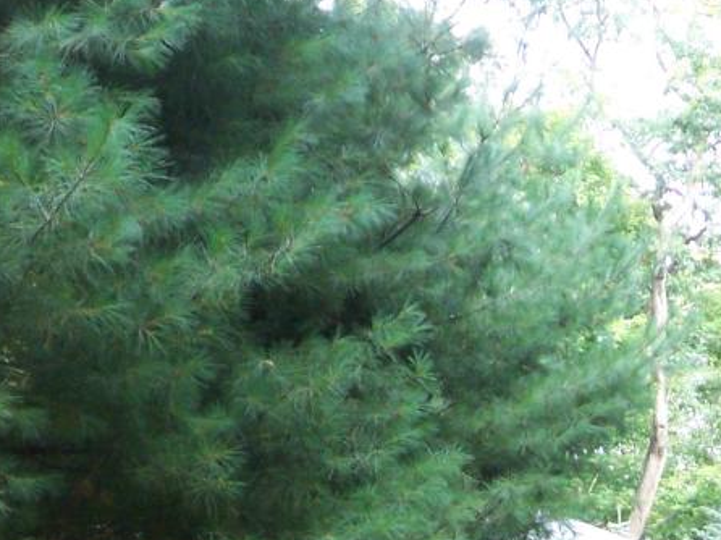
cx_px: 553
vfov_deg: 12.7
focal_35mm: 112
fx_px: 2332
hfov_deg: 17.5
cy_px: 765
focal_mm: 6.4
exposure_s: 1/60
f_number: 3.9
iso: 125
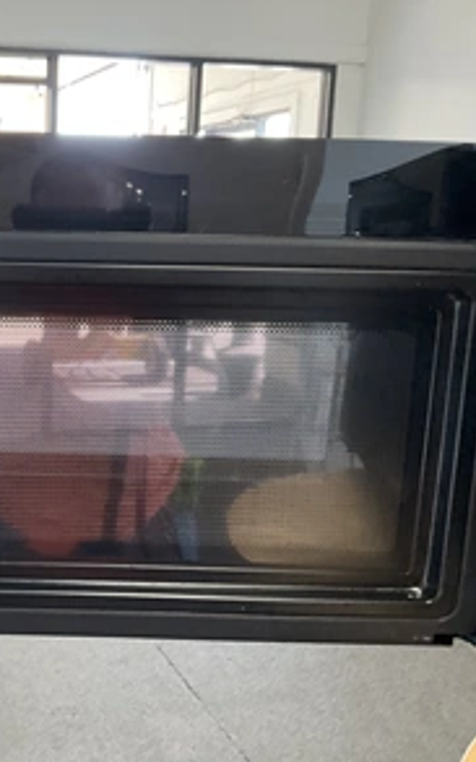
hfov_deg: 29.0
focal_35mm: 42
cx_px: 23
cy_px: 385
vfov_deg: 47.2
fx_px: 872
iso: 200
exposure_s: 1/60
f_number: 1.8
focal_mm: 3
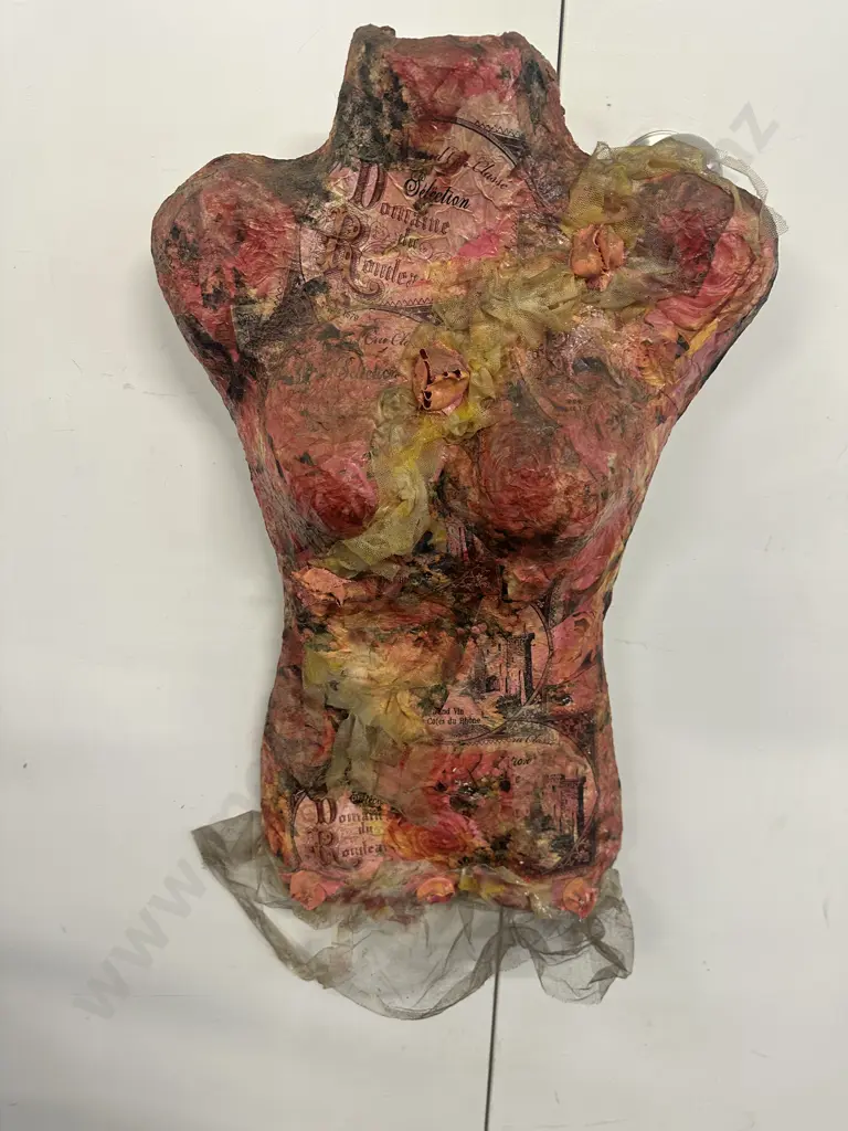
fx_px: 784
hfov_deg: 56.8
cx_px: 424
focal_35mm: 24
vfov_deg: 71.6
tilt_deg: -20.4
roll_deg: -1.6
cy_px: 566
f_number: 1.78
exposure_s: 1/50
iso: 125
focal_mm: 6.86
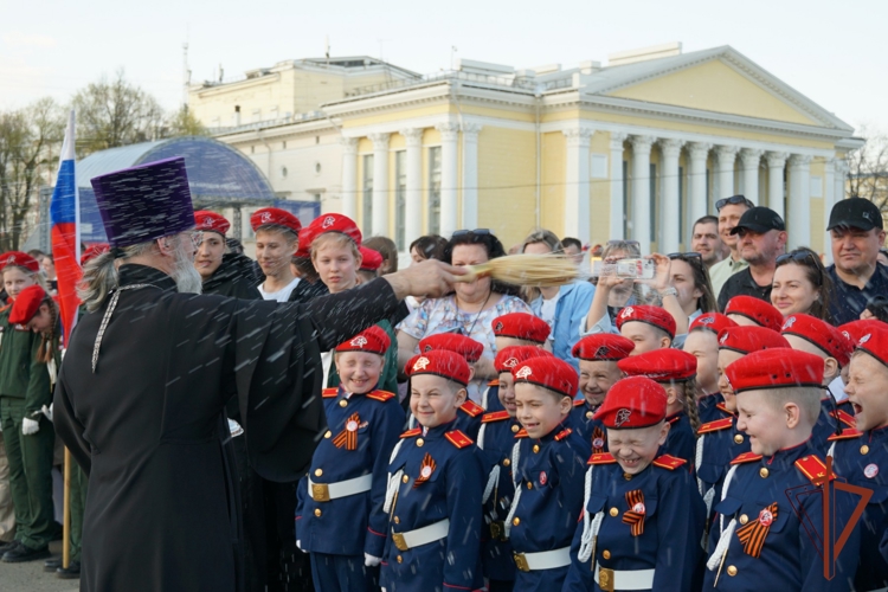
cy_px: 296
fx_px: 1110
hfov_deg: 43.6
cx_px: 444
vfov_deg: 29.9
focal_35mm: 45
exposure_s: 1/160
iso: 100
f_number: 4.5
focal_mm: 30
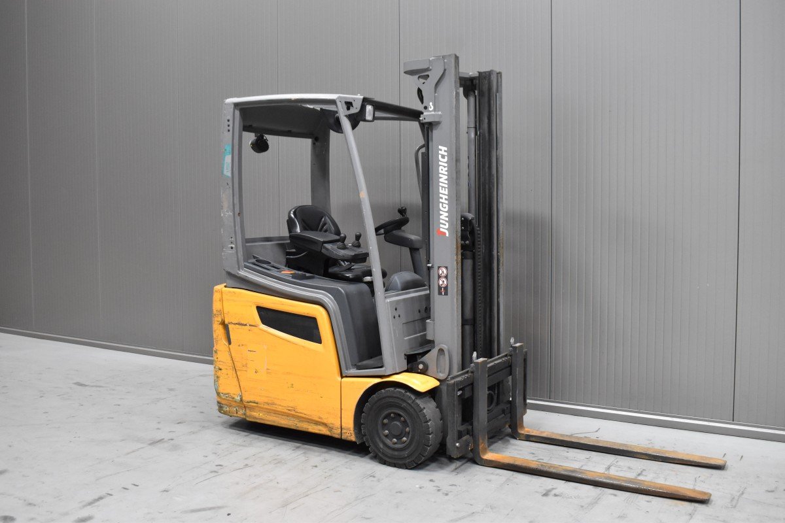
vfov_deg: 38.4
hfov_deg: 55.1
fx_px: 752
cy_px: 262
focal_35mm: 34
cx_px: 392
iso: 1600
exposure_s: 1/40
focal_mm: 23
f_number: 5
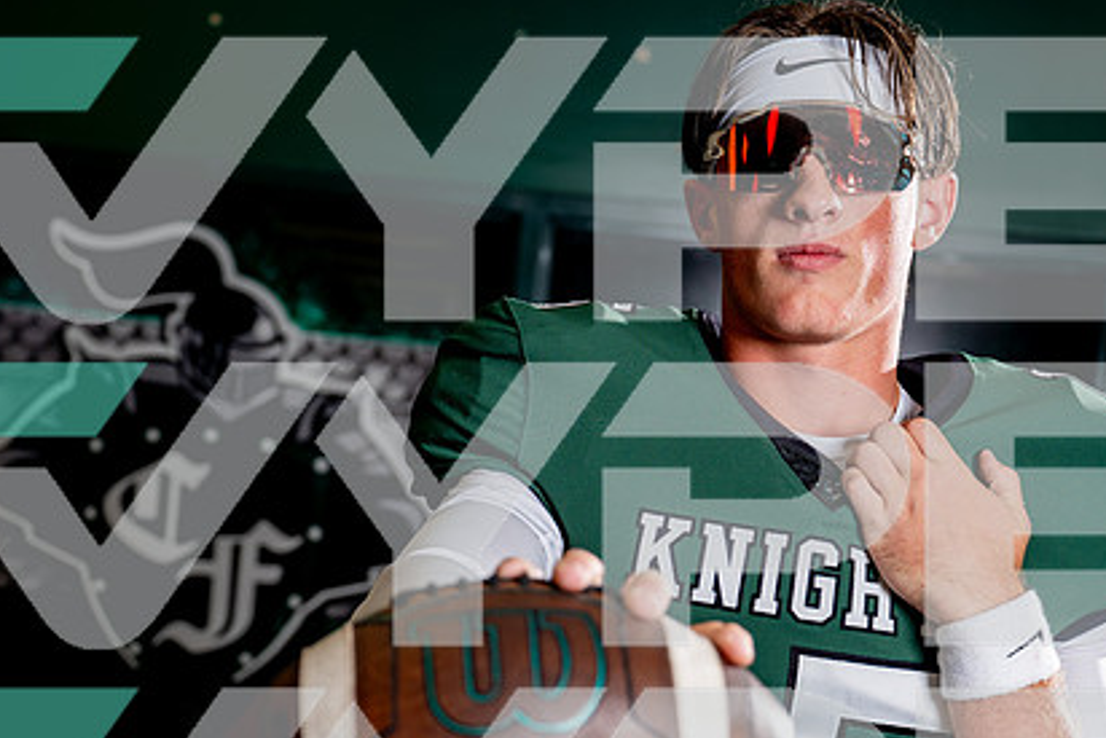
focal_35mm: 81
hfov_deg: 25.1
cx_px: 550
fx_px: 2489
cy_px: 506
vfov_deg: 16.8
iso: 100
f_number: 4
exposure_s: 1/250
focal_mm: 55
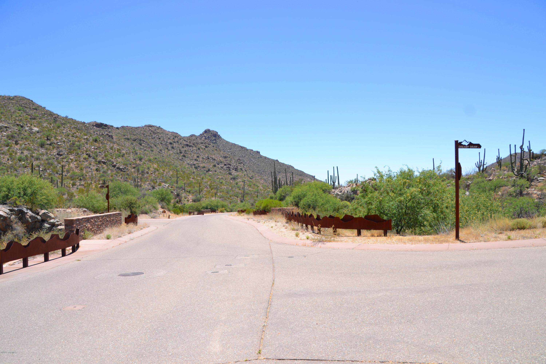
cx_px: 273
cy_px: 182
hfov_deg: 61.9
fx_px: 455
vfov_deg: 43.6
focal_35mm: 30
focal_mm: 20
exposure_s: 1/320
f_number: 9
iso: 100
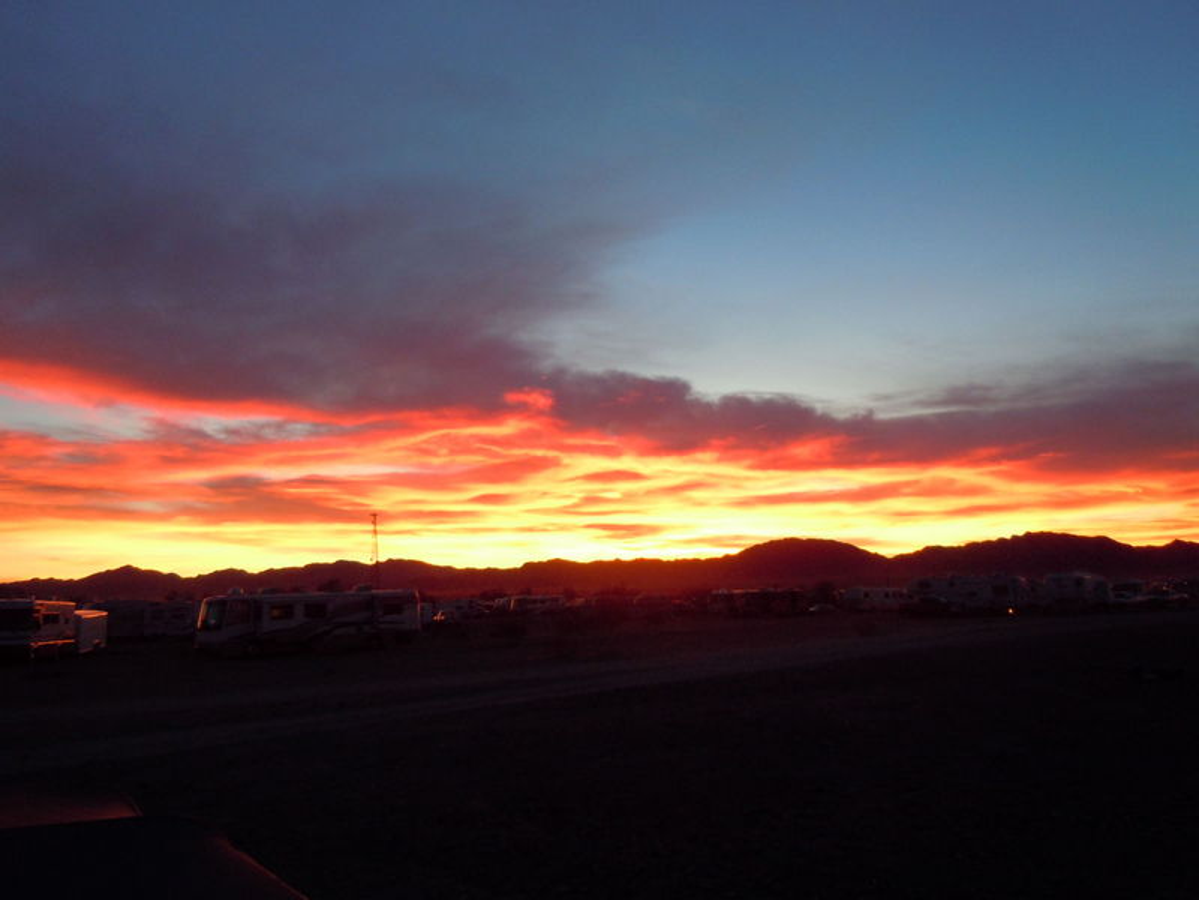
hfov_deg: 60.0
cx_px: 600
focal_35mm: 30
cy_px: 450
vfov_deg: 46.8
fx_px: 1039
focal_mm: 5.4
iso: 400
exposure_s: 1/60
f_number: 3.5
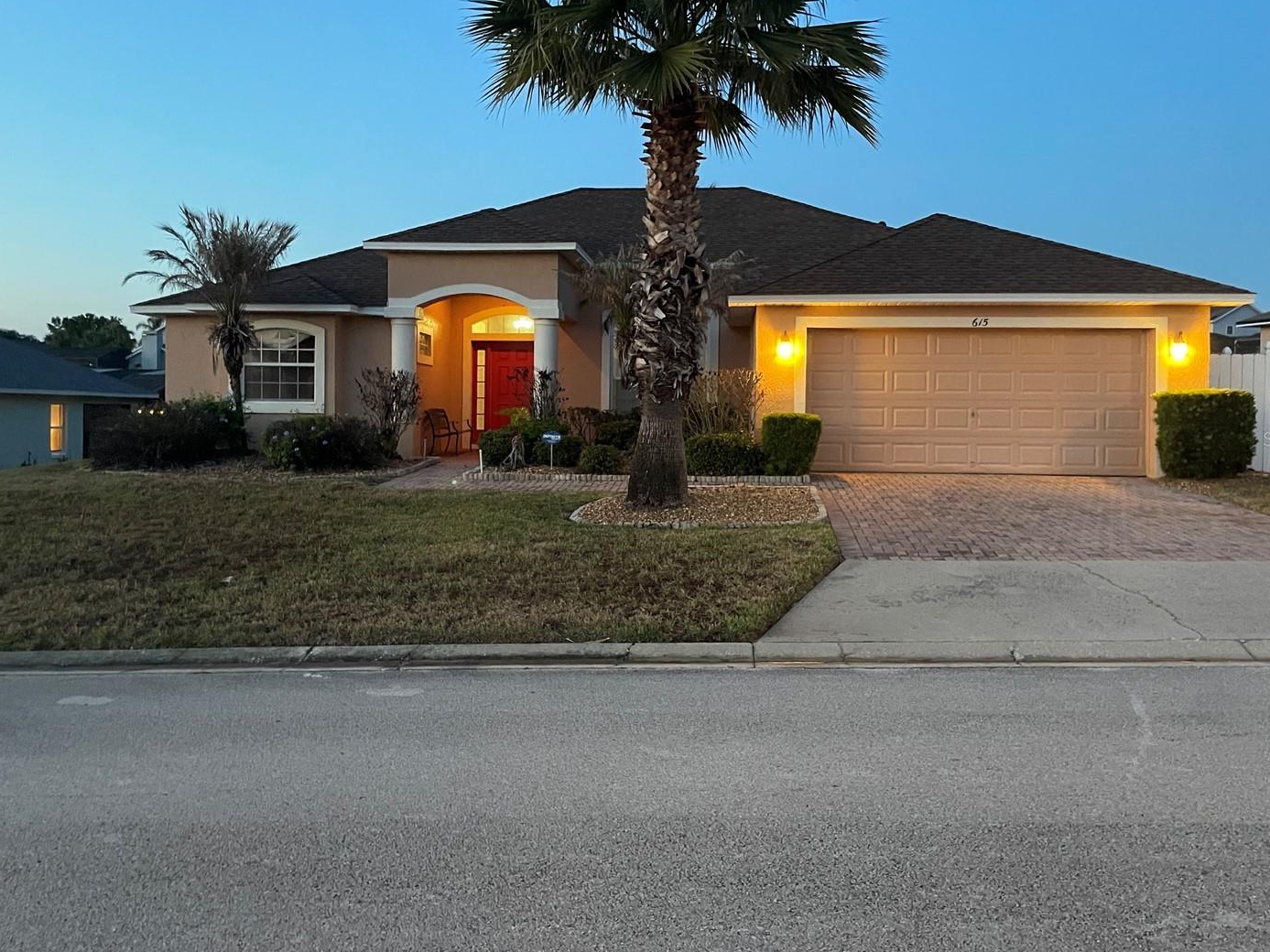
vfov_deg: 46.7
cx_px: 617
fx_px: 1101
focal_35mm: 30
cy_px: 438
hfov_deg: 60.0
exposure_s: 1/40
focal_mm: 4.2
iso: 500
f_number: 1.6
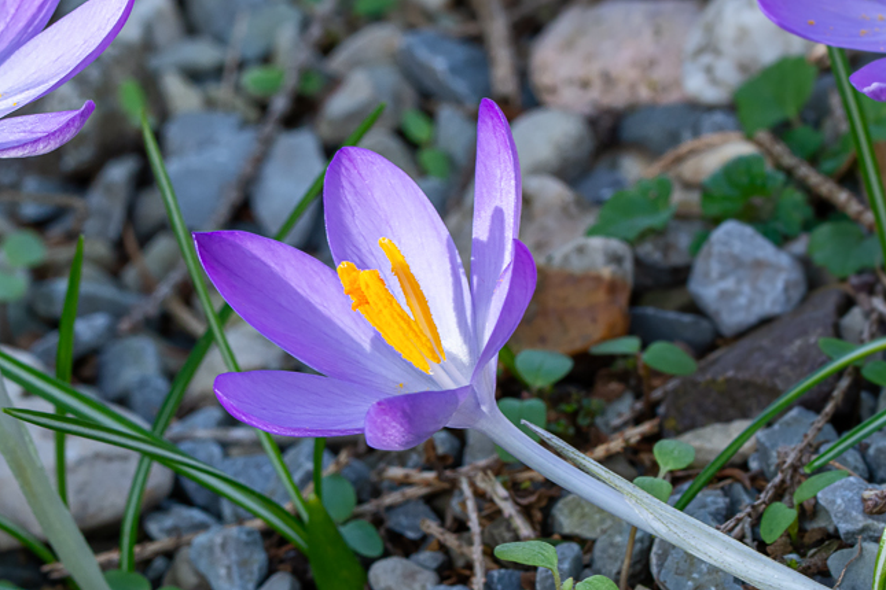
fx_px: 6177
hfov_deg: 8.2
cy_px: 320
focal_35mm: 251
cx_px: 361
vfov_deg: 5.5
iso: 280
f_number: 13
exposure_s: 1/160
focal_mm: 90
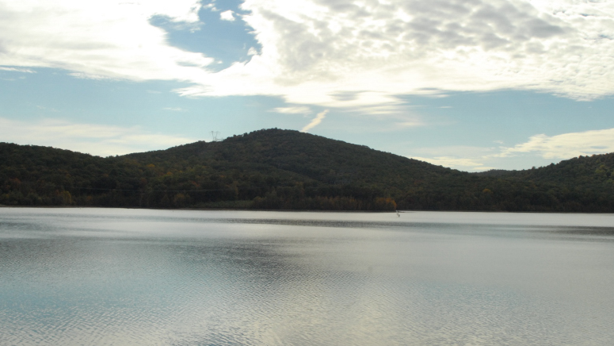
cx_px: 308
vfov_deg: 23.1
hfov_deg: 39.9
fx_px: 847
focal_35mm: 52
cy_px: 186
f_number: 18
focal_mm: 32
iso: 800
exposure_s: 1/1250
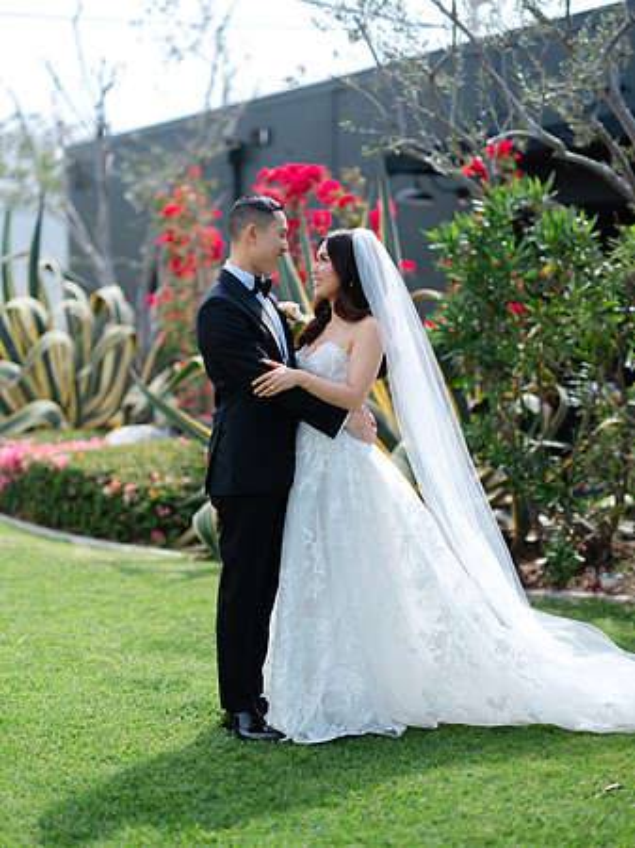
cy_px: 424
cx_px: 318
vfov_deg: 30.7
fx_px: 1542
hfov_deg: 23.3
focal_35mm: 63
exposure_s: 1/1600
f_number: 1.7
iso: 80
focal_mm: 80
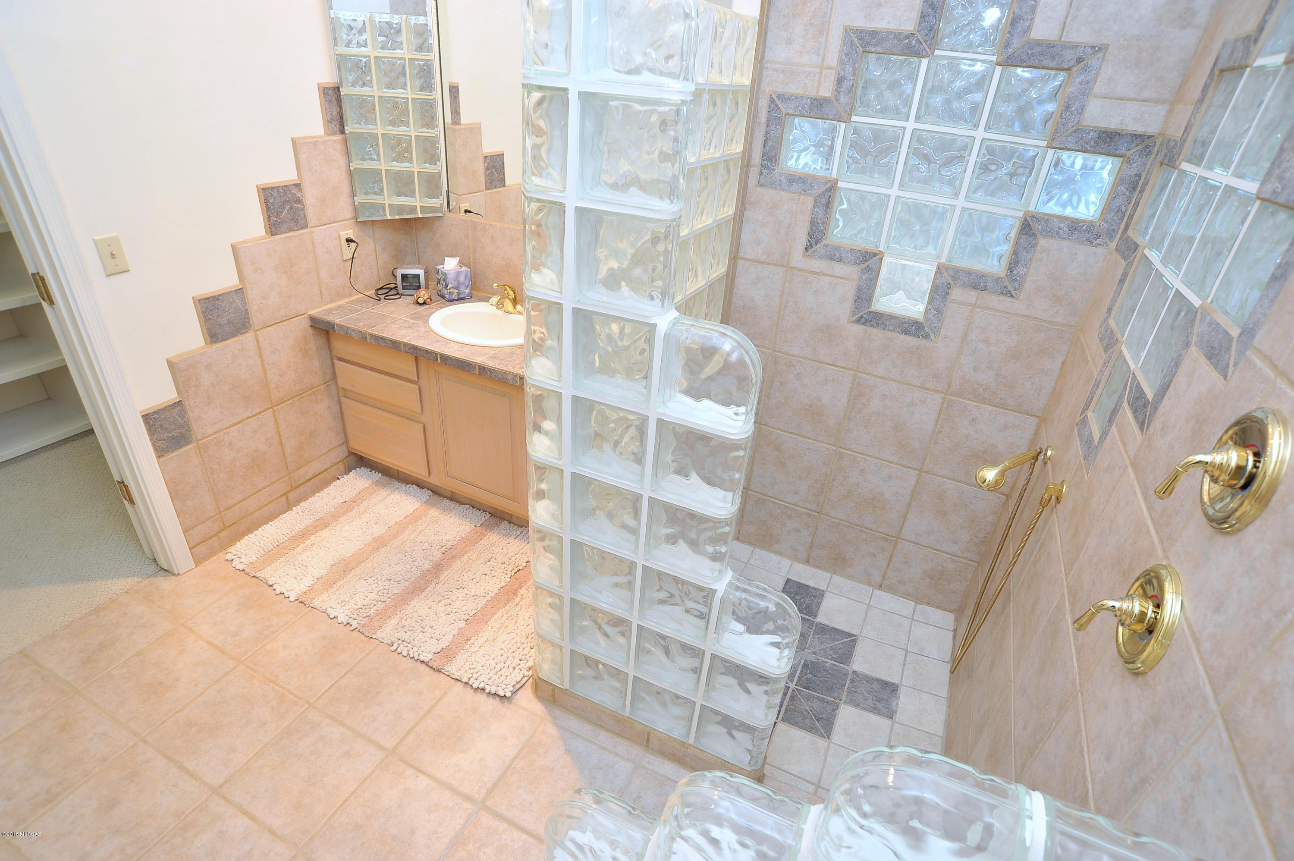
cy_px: 430
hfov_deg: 90.0
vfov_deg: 67.3
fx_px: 647
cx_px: 647
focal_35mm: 18
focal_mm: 18
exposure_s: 1/30
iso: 640
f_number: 8
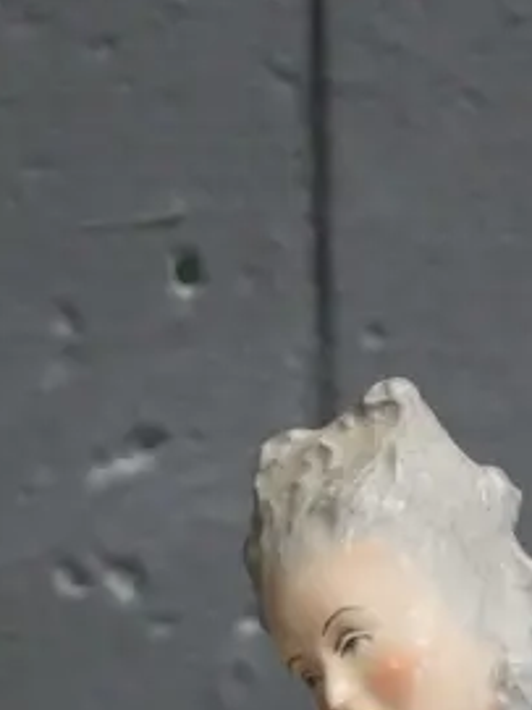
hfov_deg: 8.5
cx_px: 406
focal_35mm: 174
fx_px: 3568
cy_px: 1161
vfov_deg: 10.8
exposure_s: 1/100
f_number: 5.6
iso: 1600
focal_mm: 23
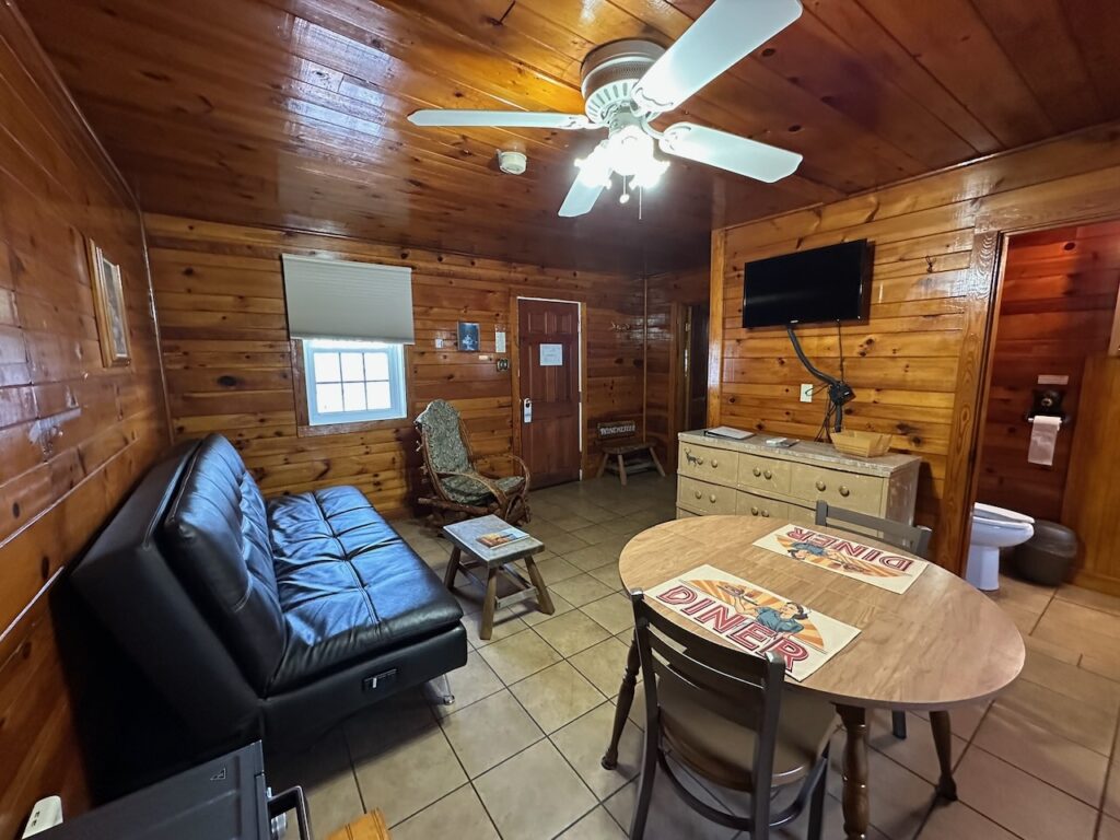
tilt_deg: -7.8
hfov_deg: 102.1
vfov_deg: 85.7
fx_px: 453
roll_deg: +0.1
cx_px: 560
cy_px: 420
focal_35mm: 14
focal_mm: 2.22
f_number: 2.2
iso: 800
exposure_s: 1/60
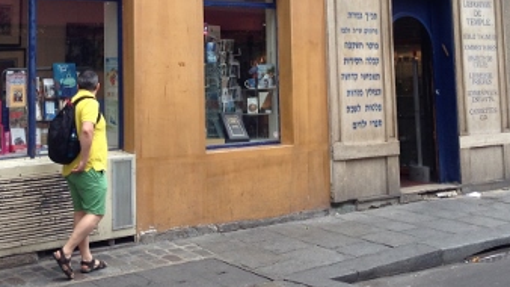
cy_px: -12
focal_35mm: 68
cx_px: 192
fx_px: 919
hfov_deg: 30.9
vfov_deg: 17.2
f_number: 2.4
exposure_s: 1/120
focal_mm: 4.13
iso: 50
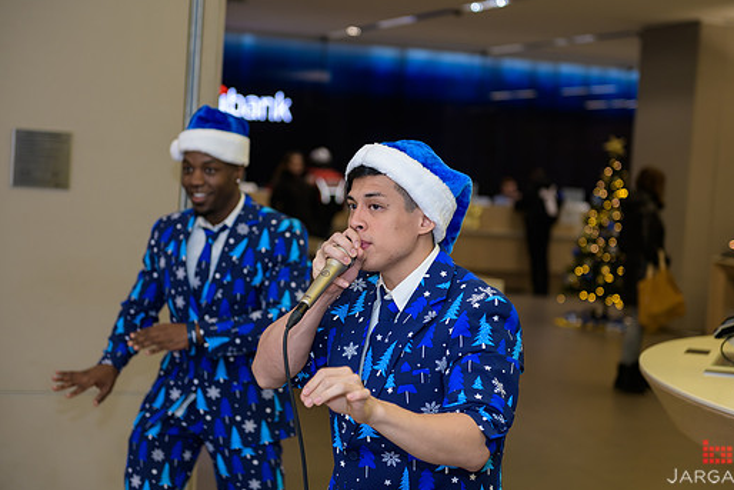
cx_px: 390
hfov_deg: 28.8
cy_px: 238
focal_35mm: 70
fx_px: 1428
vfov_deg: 19.5
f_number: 3.2
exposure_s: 1/125
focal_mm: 62
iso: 400
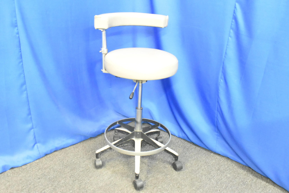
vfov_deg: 40.0
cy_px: 96
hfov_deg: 57.2
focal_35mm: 33
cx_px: 144
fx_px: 265
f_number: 8
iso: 14400
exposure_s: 1/40
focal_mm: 22
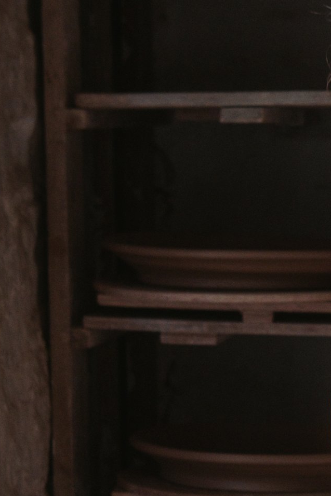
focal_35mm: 208
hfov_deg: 6.5
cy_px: 442
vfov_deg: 9.8
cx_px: 501
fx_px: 2869
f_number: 3.2
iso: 640
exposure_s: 1/50
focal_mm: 35
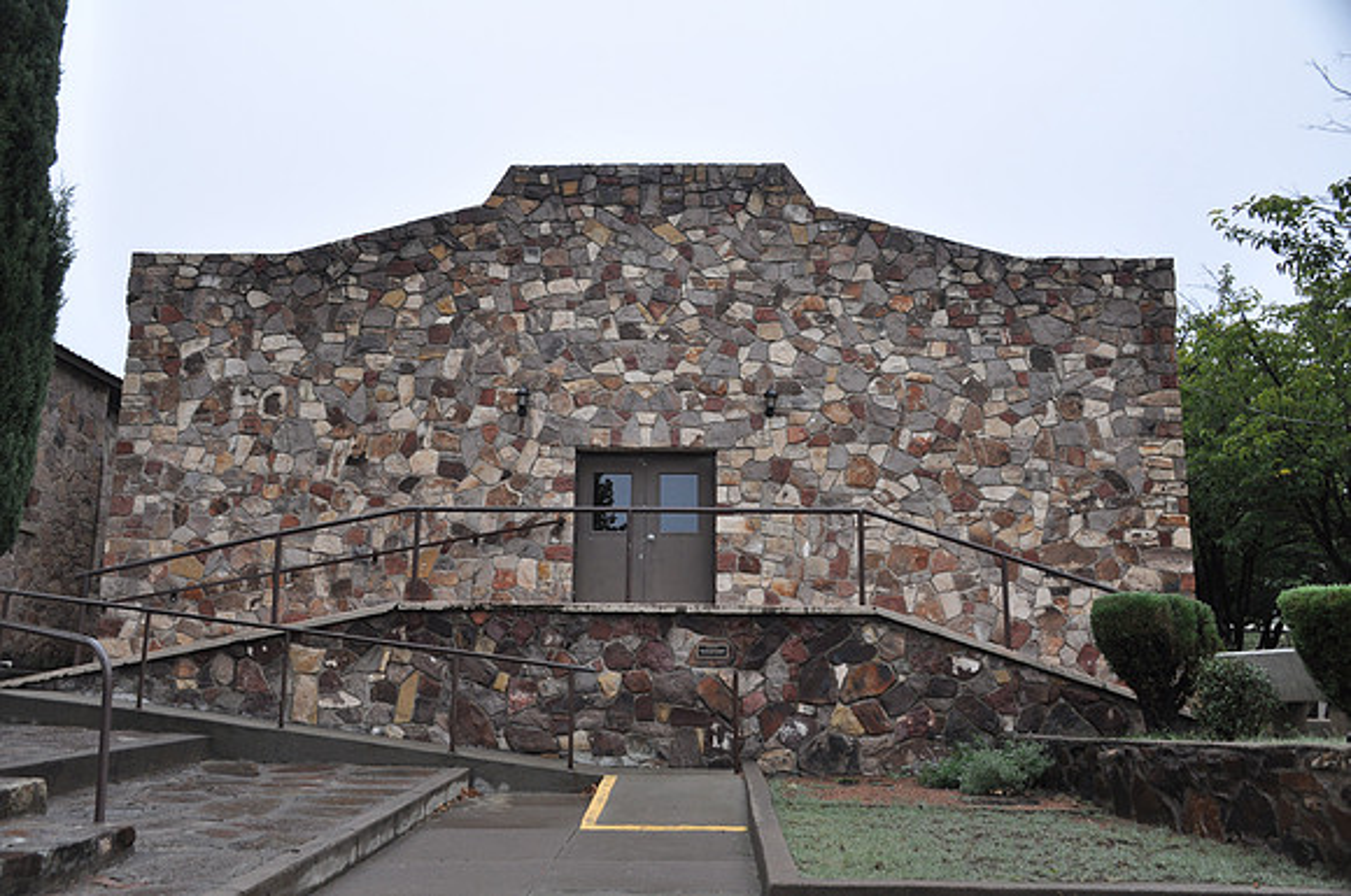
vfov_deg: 36.8
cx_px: 676
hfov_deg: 53.2
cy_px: 448
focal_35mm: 36
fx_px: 1349
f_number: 5.6
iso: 400
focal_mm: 24
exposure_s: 1/30
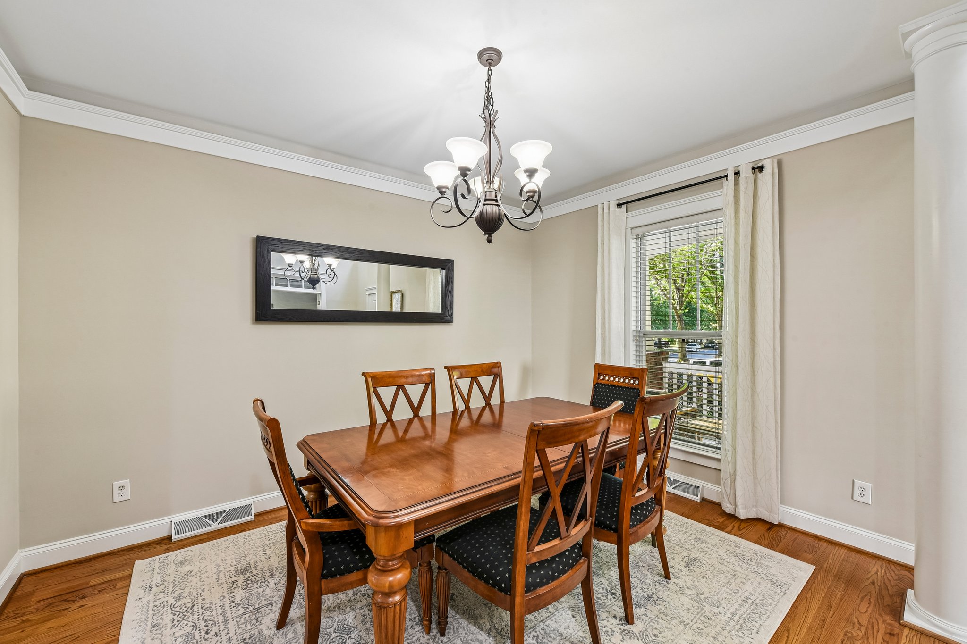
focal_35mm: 14
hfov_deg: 104.3
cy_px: 322
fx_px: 376
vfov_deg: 81.2
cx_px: 484
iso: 200
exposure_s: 1/2
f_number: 11
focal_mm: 14
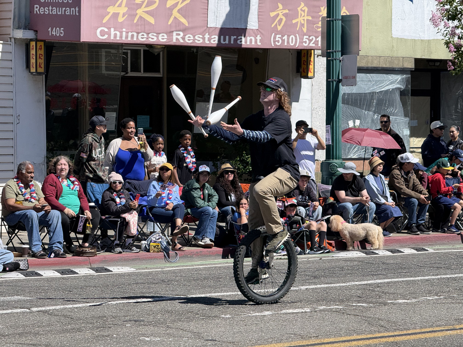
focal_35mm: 120
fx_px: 1605
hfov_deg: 16.4
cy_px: 174
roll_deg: -0.6
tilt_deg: -1.4
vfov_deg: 12.3
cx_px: 232
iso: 50
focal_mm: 15.66
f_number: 2.8
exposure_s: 1/1096
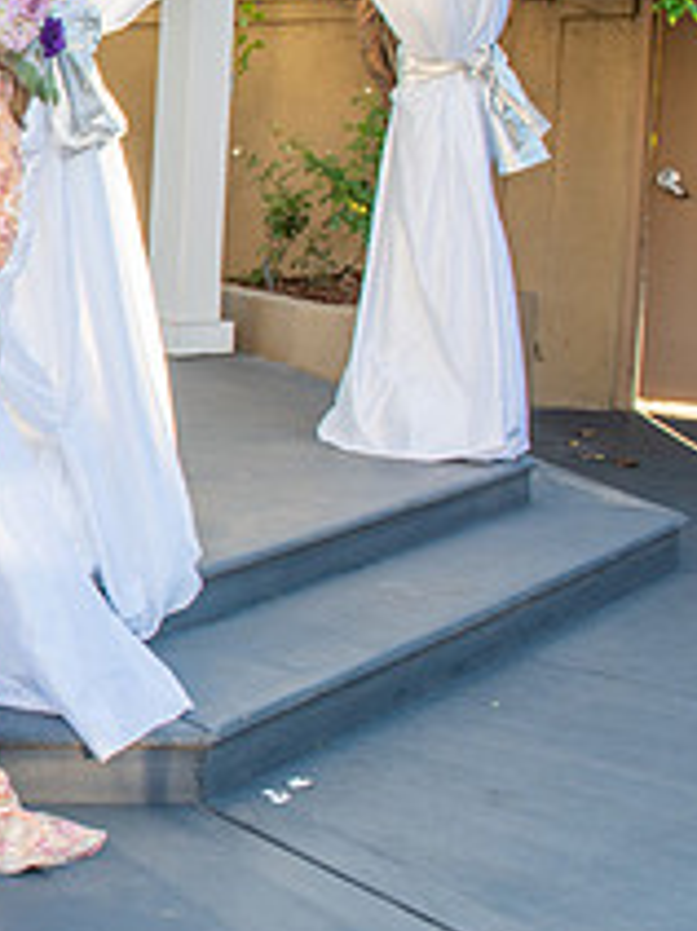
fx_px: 1935
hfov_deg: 17.1
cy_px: 334
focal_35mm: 72
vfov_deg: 26.9
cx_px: -526
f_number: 5.6
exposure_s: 1/160
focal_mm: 24
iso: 200
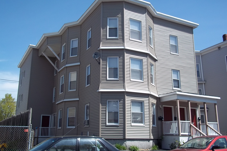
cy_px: 77
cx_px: 113
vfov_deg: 35.1
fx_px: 240
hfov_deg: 50.7
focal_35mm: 38
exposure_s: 1/200
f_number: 8
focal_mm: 6.5
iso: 80
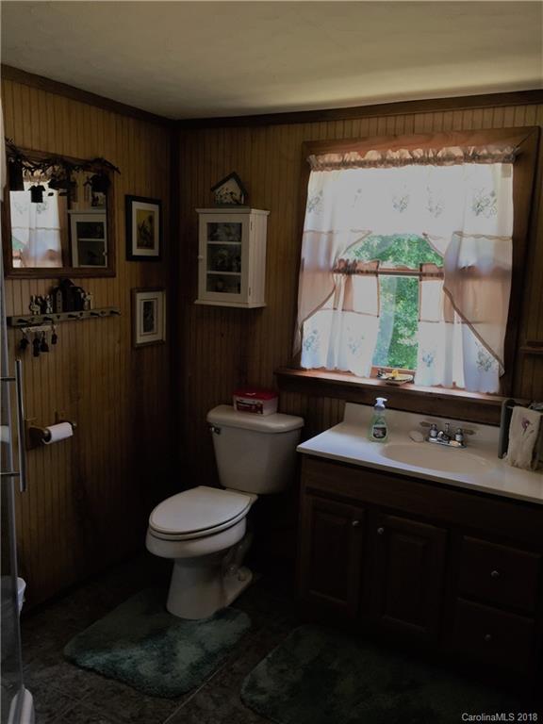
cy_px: 362
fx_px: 607
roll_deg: -1.4
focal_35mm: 29
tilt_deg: -8.8
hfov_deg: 48.2
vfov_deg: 61.7
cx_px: 272
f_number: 2.2
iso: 32
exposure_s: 1/40
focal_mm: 4.15
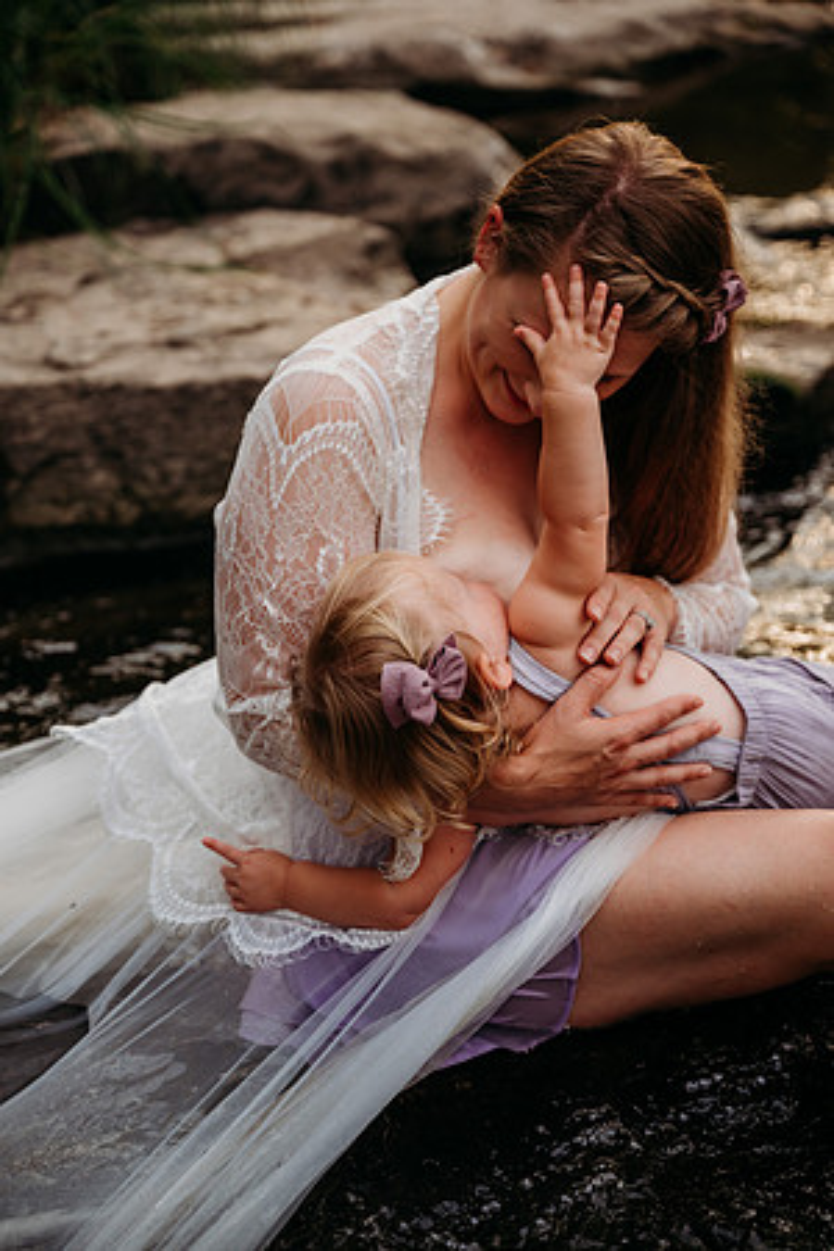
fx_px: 2432
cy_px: 626
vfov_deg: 28.8
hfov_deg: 19.5
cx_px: 417
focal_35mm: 70
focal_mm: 70
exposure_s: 1/1000
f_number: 2.8
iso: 500
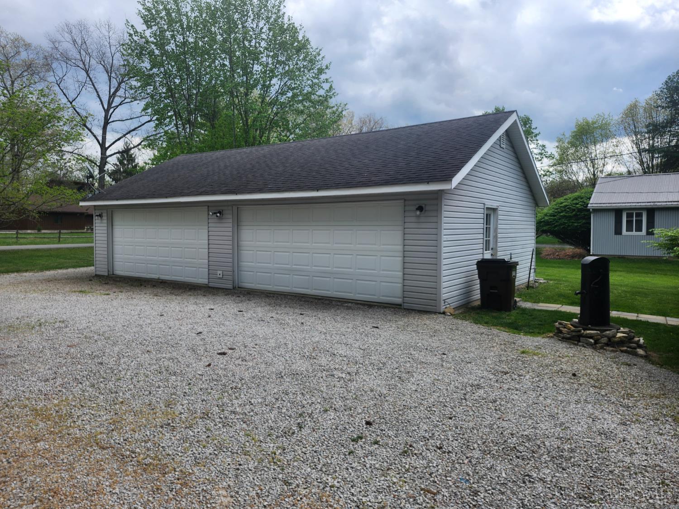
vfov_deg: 58.9
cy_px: 254
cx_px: 340
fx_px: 451
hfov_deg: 73.9
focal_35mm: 23
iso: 25
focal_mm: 5.54
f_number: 1.8
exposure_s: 1/1265
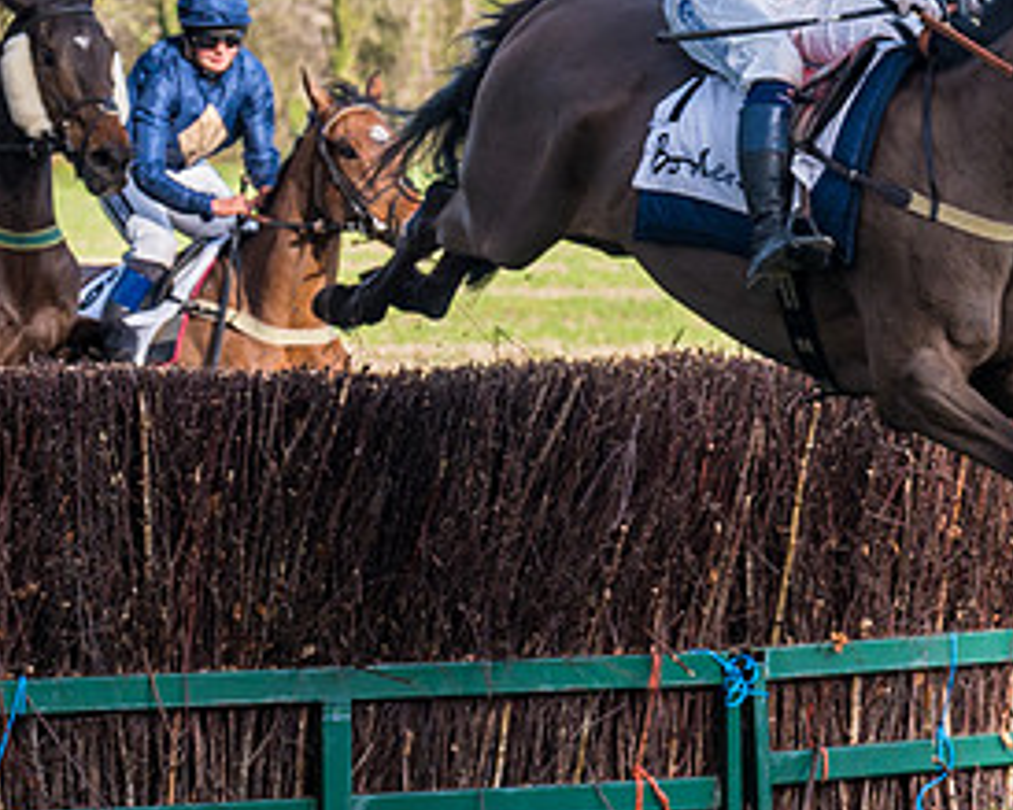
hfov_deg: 7.7
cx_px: 811
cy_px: 166
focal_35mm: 250
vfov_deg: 6.2
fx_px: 7493
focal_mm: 70
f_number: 4
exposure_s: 1/1250
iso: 250
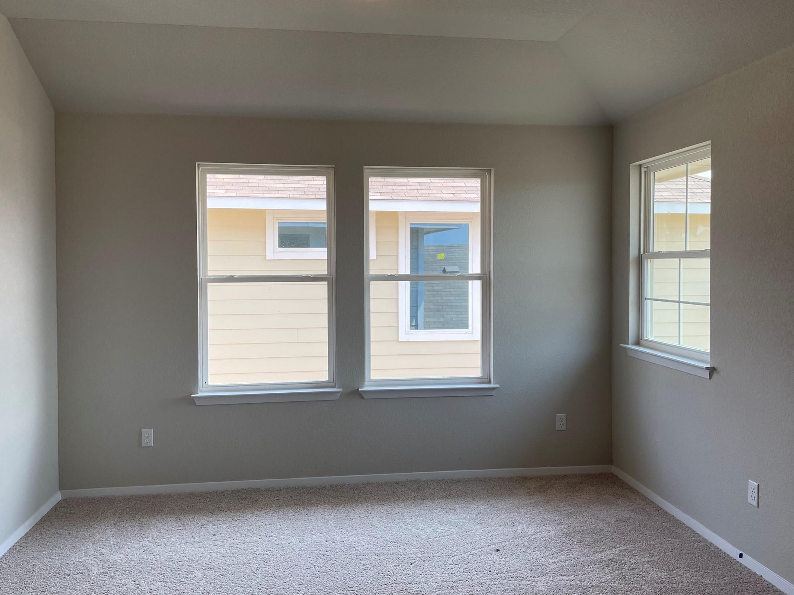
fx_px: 665
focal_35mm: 29
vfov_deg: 48.2
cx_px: 384
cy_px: 285
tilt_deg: -1.0
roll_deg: +0.8
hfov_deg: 61.6
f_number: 1.6
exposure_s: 1/389
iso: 32
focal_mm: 4.2
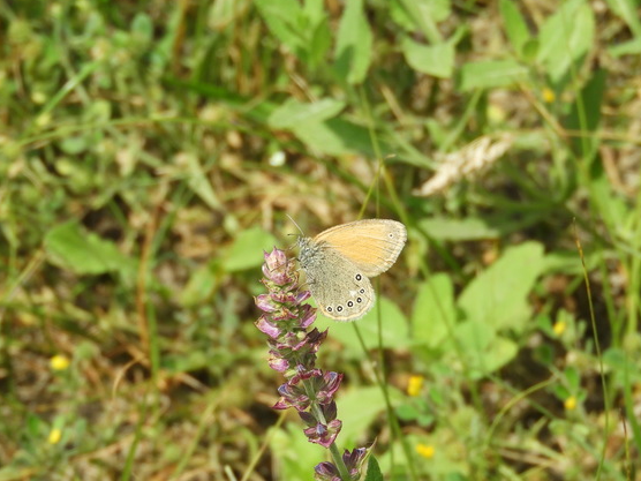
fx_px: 7666
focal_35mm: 414
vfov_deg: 3.6
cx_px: 320
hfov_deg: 4.8
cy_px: 306
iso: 100
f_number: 5.5
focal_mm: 48.4
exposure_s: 1/320
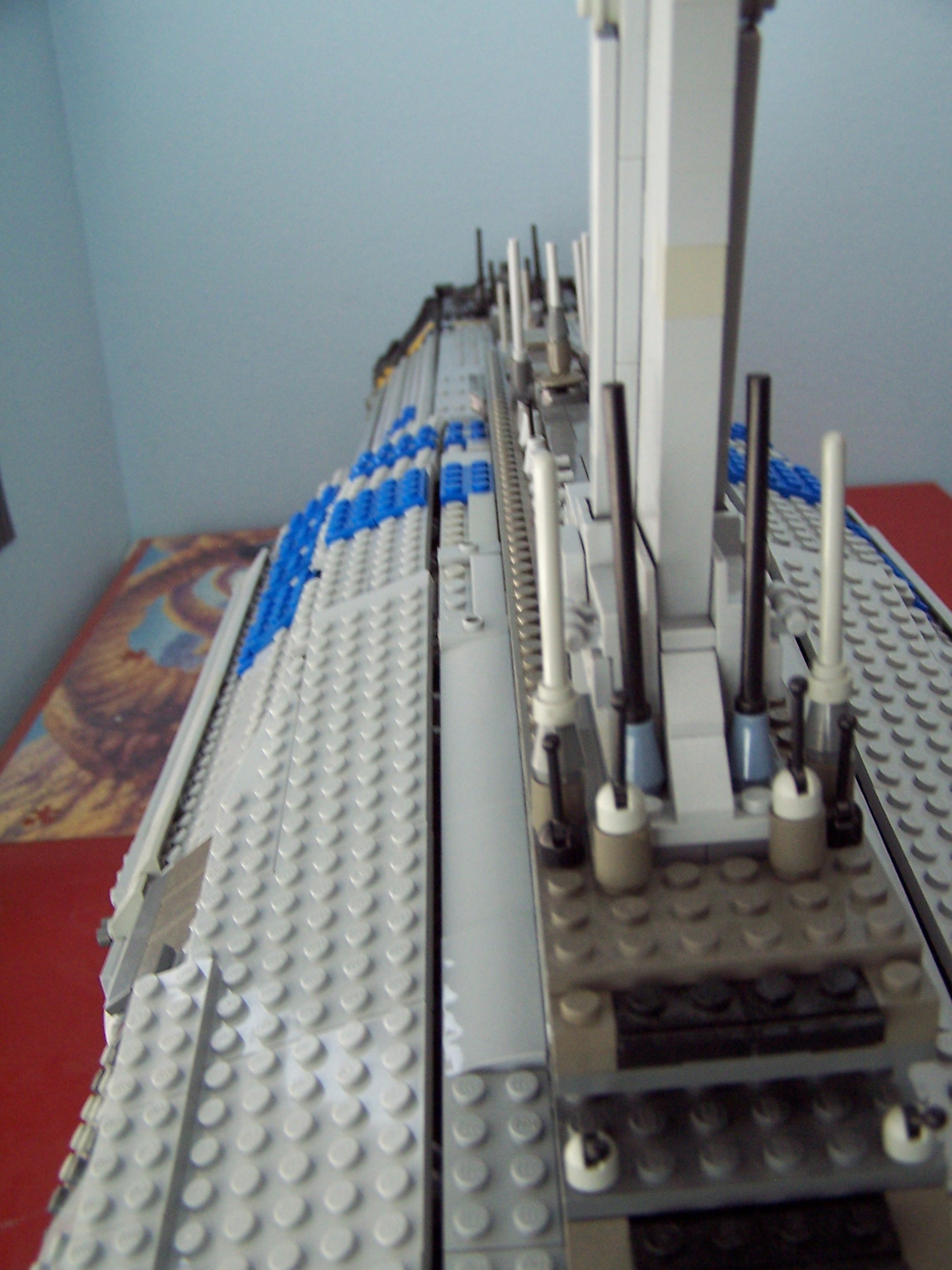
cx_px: 476
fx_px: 1393
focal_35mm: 38
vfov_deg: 49.0
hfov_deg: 37.7
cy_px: 635
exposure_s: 1/20
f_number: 2.8
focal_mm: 6.3
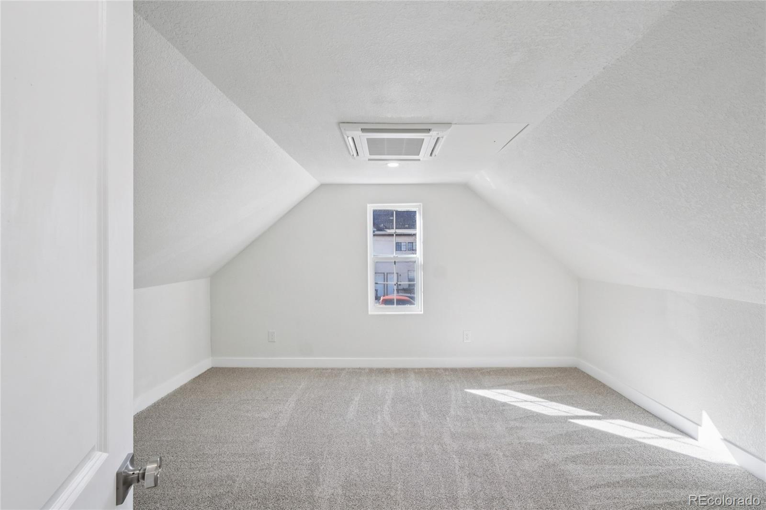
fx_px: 319
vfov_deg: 77.3
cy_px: 255
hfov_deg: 100.4
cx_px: 383
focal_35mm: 15
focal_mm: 10
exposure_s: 1/20
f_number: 8
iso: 800
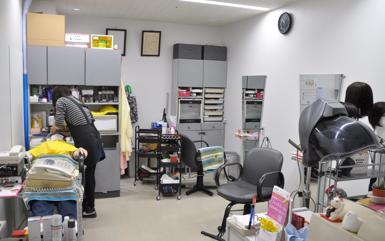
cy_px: 115
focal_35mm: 31
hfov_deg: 61.2
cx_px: 192
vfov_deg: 40.6
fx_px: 325
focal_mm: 20
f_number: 3.5
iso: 200
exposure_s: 1/50
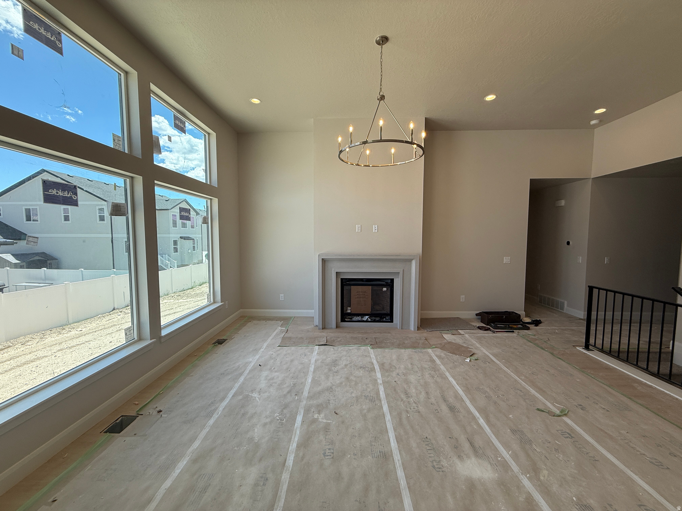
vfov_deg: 85.7
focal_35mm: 14
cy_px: 256
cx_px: 341
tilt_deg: -3.0
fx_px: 276
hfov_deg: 102.1
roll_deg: +0.5
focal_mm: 2.22
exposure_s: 1/242
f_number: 2.2
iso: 64
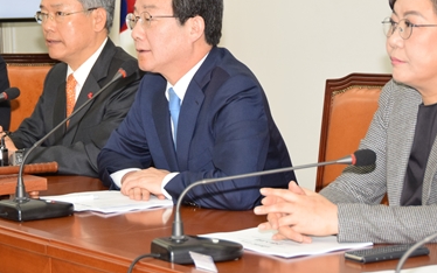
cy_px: 50
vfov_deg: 9.7
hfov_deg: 15.5
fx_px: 1606
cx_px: 167
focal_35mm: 135
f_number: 4.8
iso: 1000
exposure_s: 1/200
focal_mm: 55
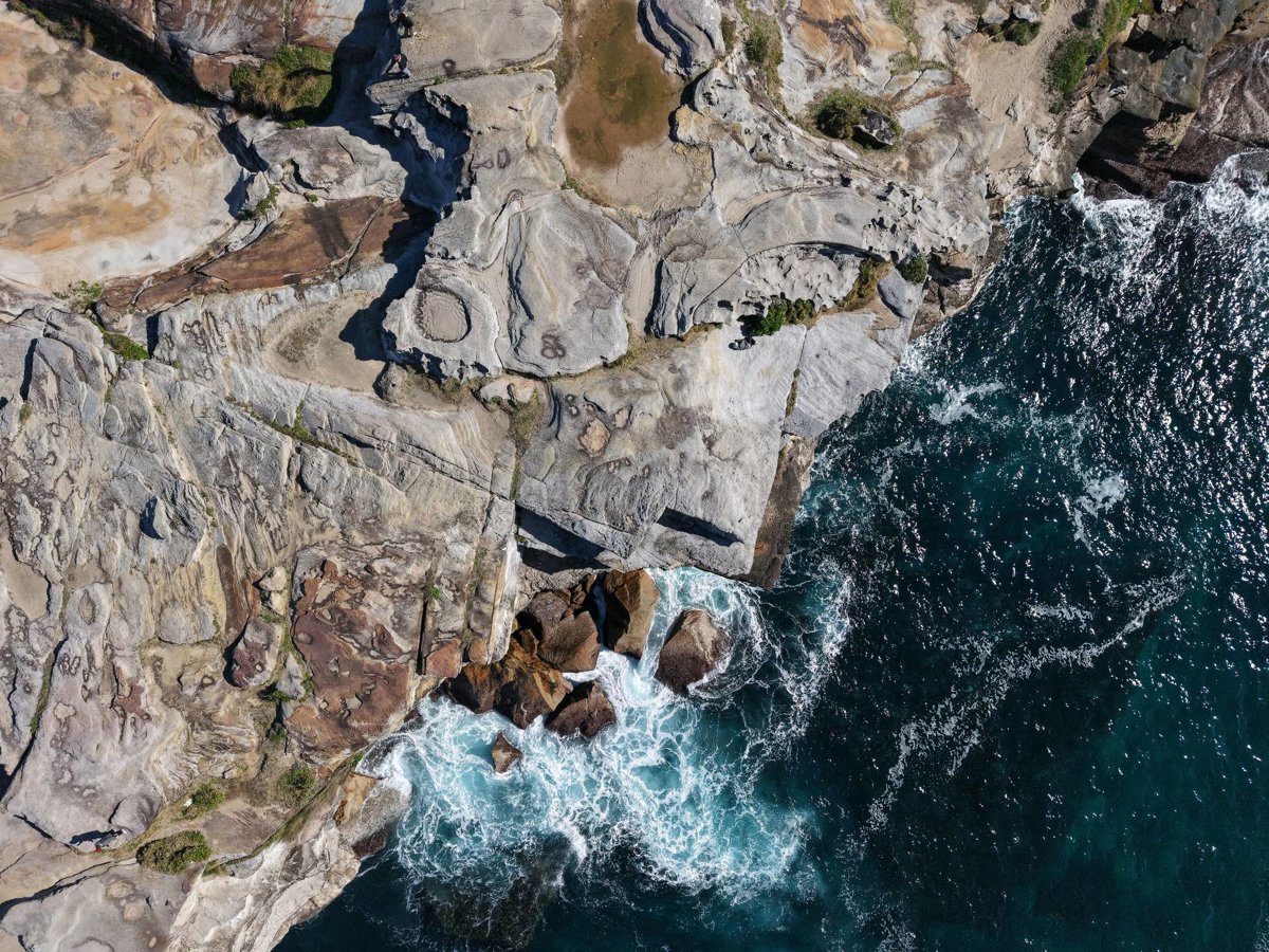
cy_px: 476
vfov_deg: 56.8
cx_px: 634
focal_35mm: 24
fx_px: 880
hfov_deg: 71.6
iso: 160
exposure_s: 1/5000
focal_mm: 8.67
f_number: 1.8
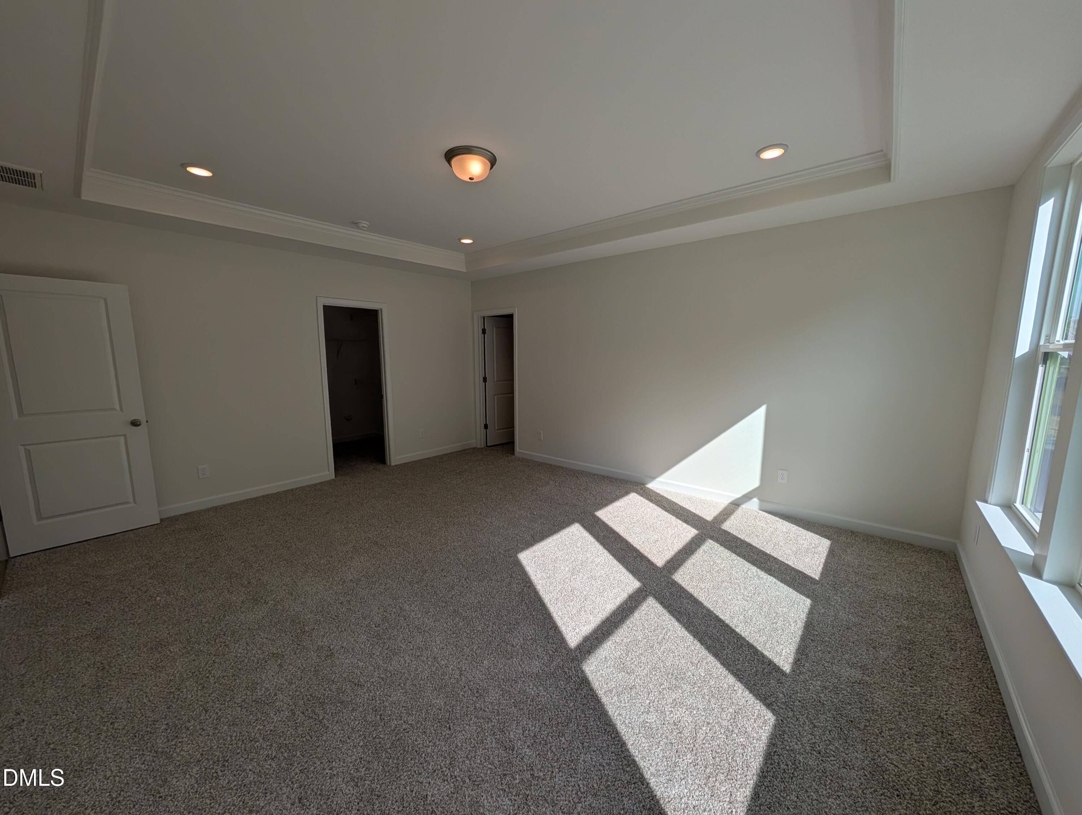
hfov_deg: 110.5
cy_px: 408
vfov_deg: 94.6
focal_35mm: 12
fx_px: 376
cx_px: 541
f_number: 1.7
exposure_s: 1/1462
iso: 55
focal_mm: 2.02
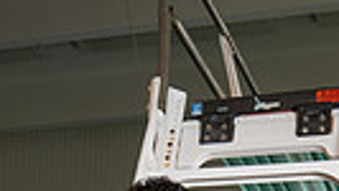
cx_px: 227
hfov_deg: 21.5
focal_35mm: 99
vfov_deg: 10.2
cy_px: 497
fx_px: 890
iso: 800
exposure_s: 1/250
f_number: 8
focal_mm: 28
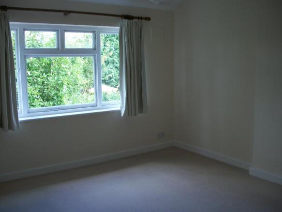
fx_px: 285
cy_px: 106
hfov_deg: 52.6
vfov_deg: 40.7
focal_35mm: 35
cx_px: 141
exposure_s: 1/60
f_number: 3.1
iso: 97
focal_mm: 6.3
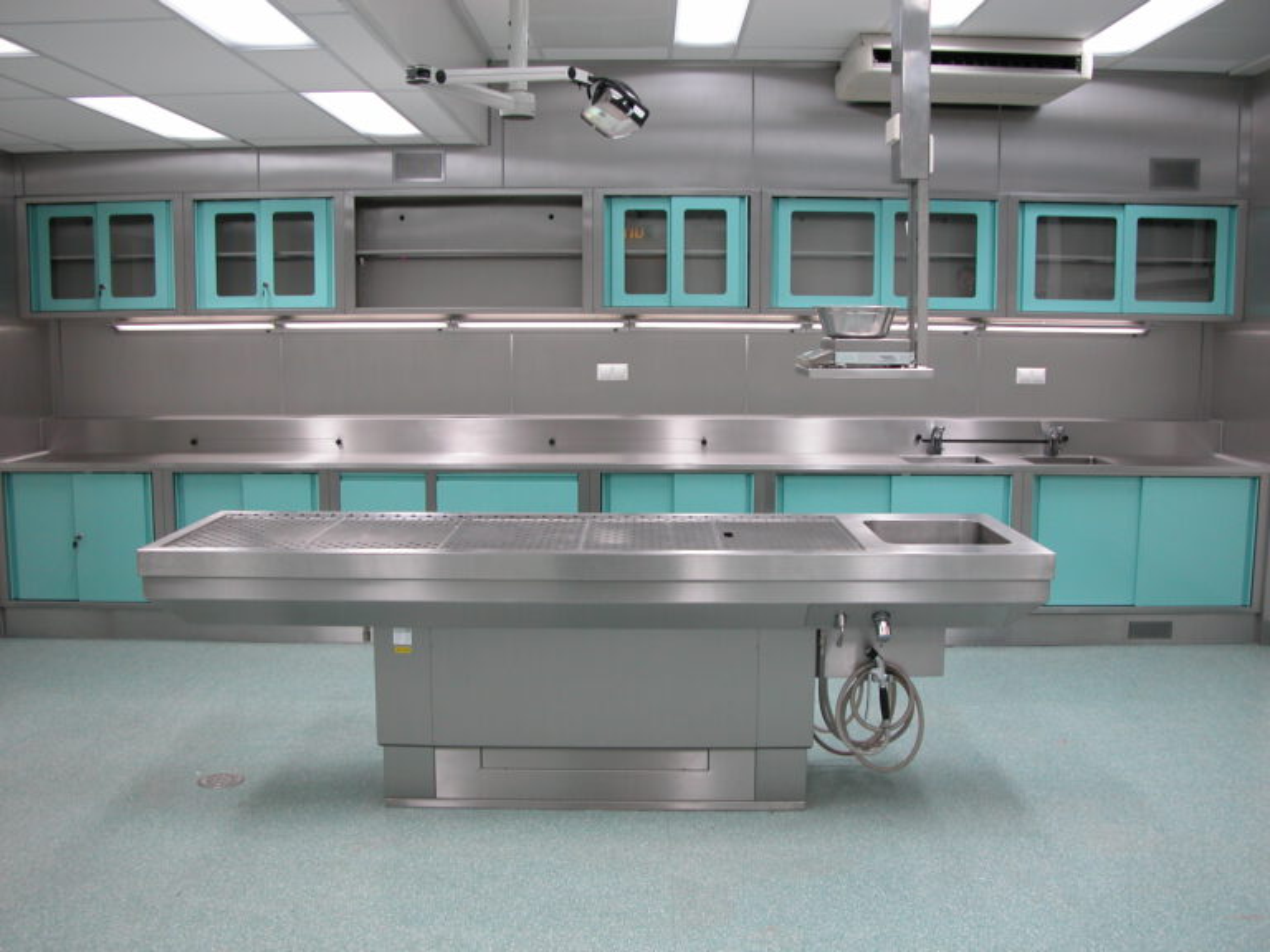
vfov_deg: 41.8
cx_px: 635
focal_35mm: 34
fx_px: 1247
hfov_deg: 54.0
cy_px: 476
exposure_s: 1/59.9
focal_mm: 8.9
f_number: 2.8
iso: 100
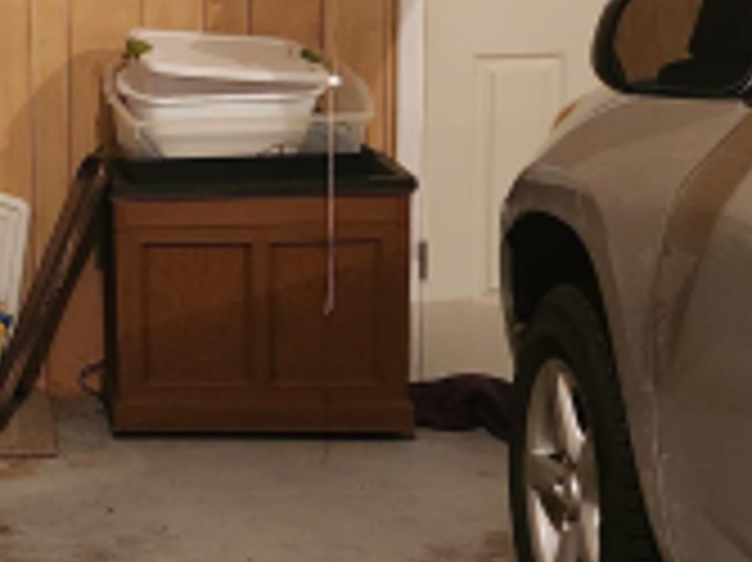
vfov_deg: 16.0
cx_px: -507
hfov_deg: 18.0
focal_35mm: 92
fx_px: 1997
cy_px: 157
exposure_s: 1/30
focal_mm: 5.4
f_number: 1.8
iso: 640
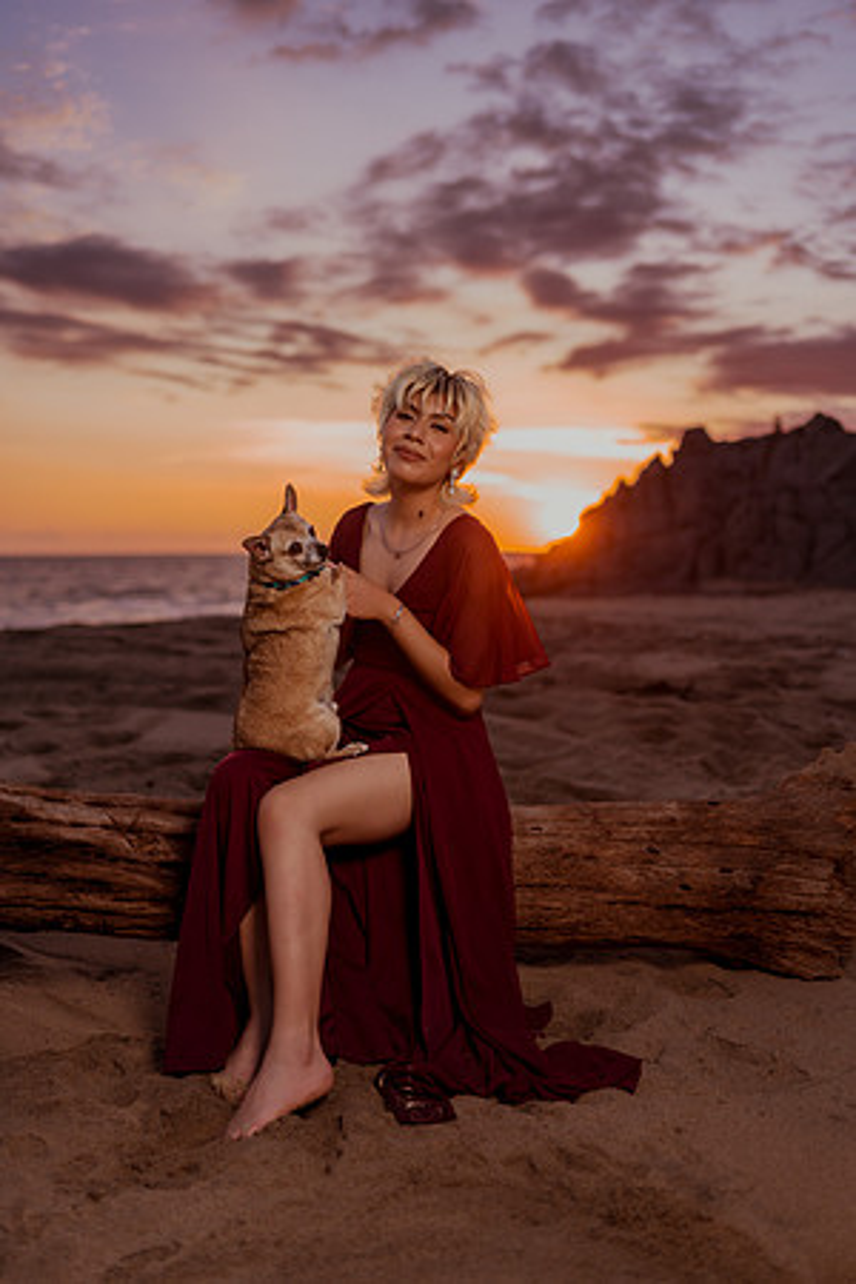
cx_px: 428
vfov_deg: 54.4
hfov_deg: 37.9
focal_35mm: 35
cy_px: 642
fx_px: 1248
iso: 50
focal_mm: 35
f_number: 1.8
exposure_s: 1/500
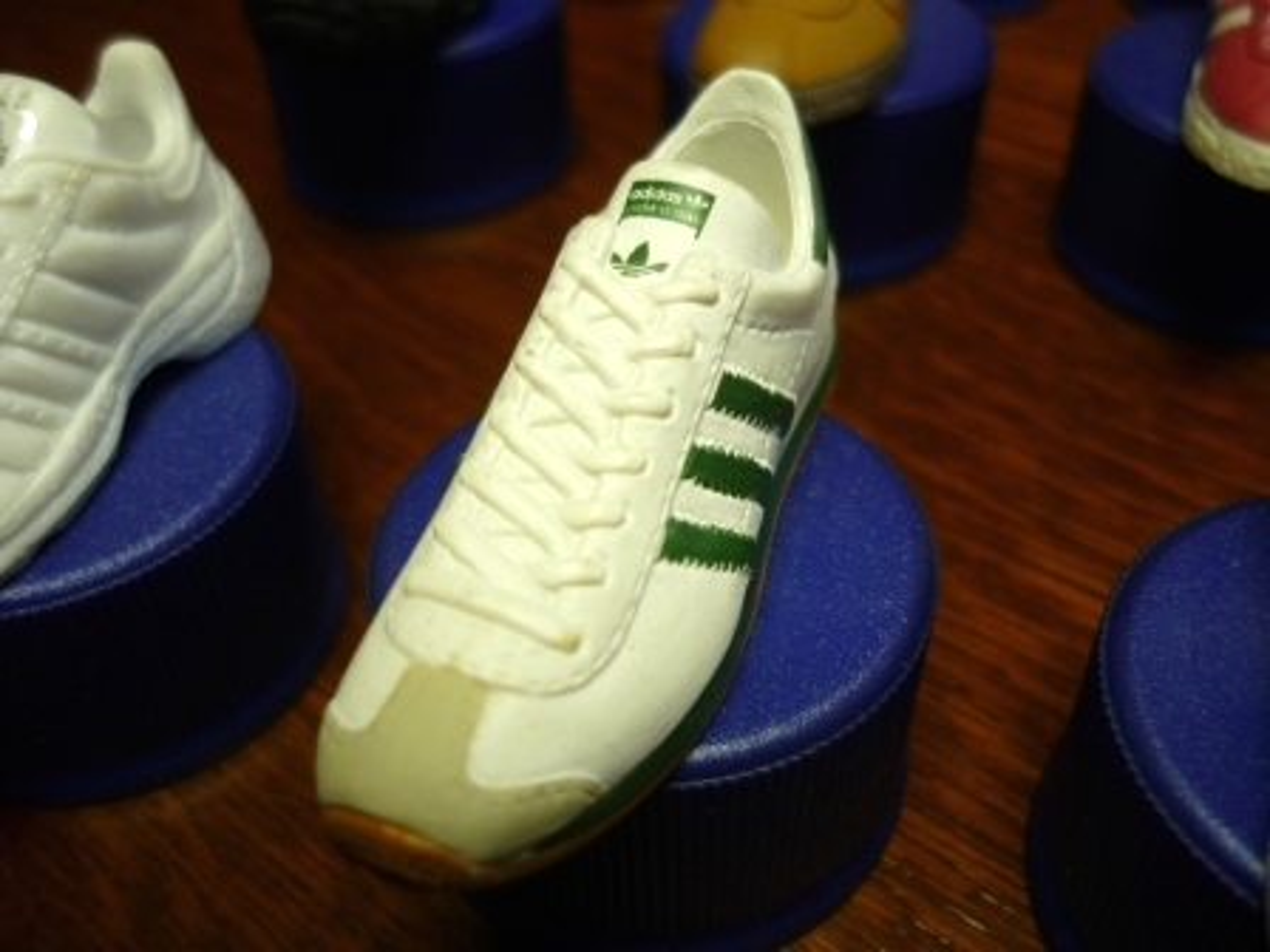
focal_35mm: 33
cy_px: 476
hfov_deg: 55.4
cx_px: 635
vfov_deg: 42.9
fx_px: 1211
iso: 100
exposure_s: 1/50
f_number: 2.8
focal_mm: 5.5
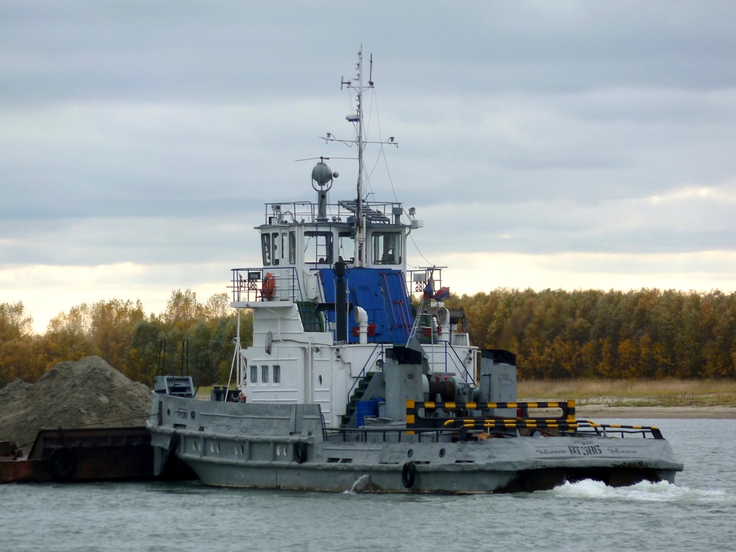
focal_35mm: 278
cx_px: 368
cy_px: 276
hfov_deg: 7.1
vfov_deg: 5.3
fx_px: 5911
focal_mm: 45.7
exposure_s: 1/250
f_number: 4.8
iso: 80
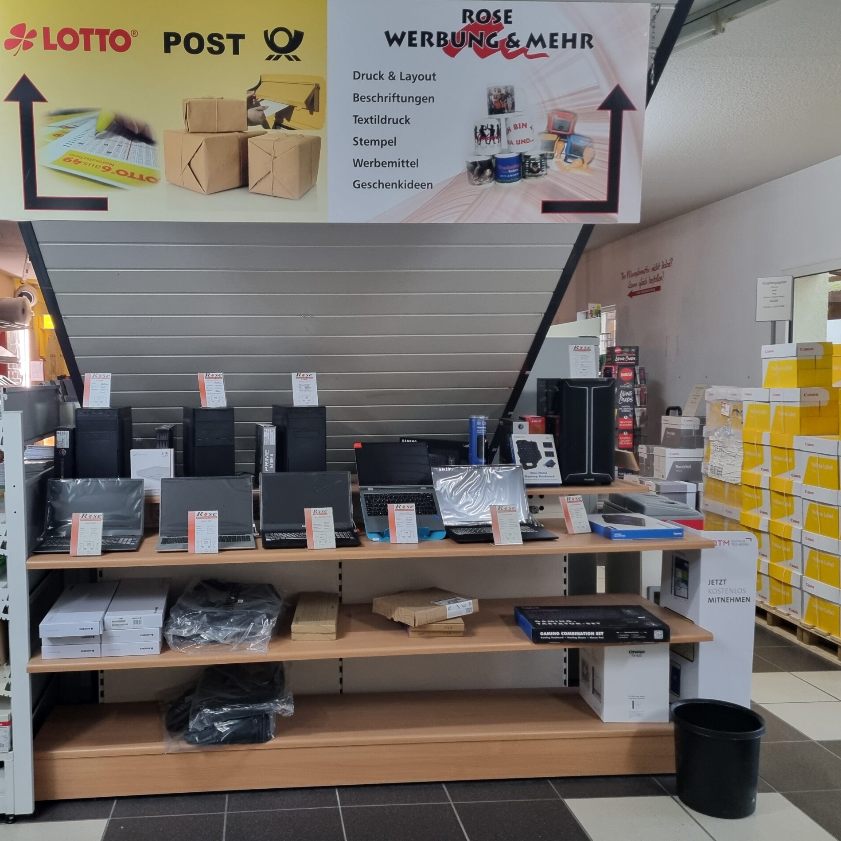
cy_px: 422
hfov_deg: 52.0
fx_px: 852
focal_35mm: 31
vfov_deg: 52.5
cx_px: 318
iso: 500
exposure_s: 1/50
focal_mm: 5.4
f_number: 1.8
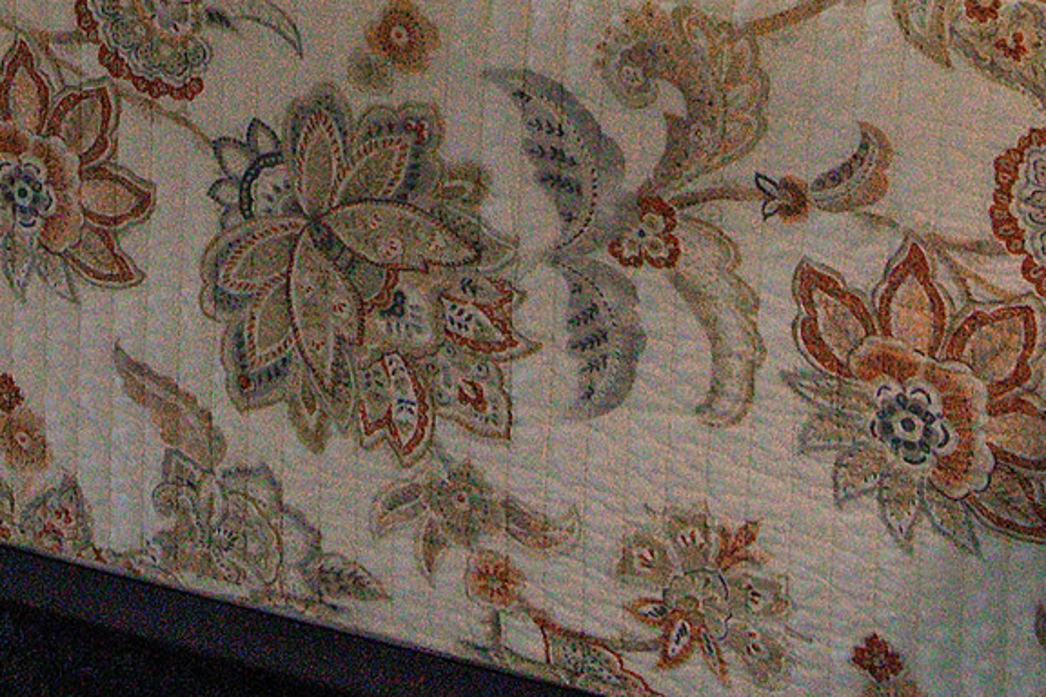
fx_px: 2150
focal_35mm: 74
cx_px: -58
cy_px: -789
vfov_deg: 14.5
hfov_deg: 25.6
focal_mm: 15
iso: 3200
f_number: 10
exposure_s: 1/100
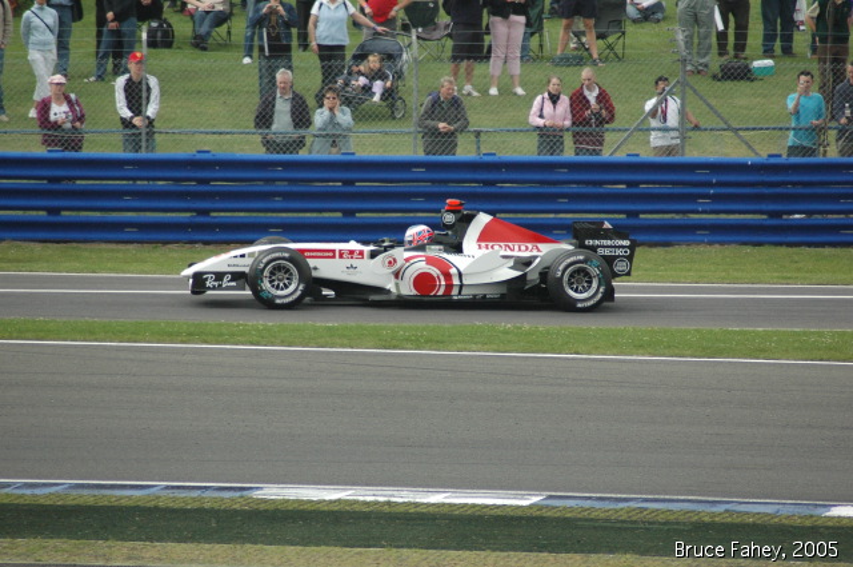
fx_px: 10649
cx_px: 426
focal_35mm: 450
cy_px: 284
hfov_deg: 4.6
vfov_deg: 3.0
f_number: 5.6
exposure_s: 1/2000
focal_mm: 300
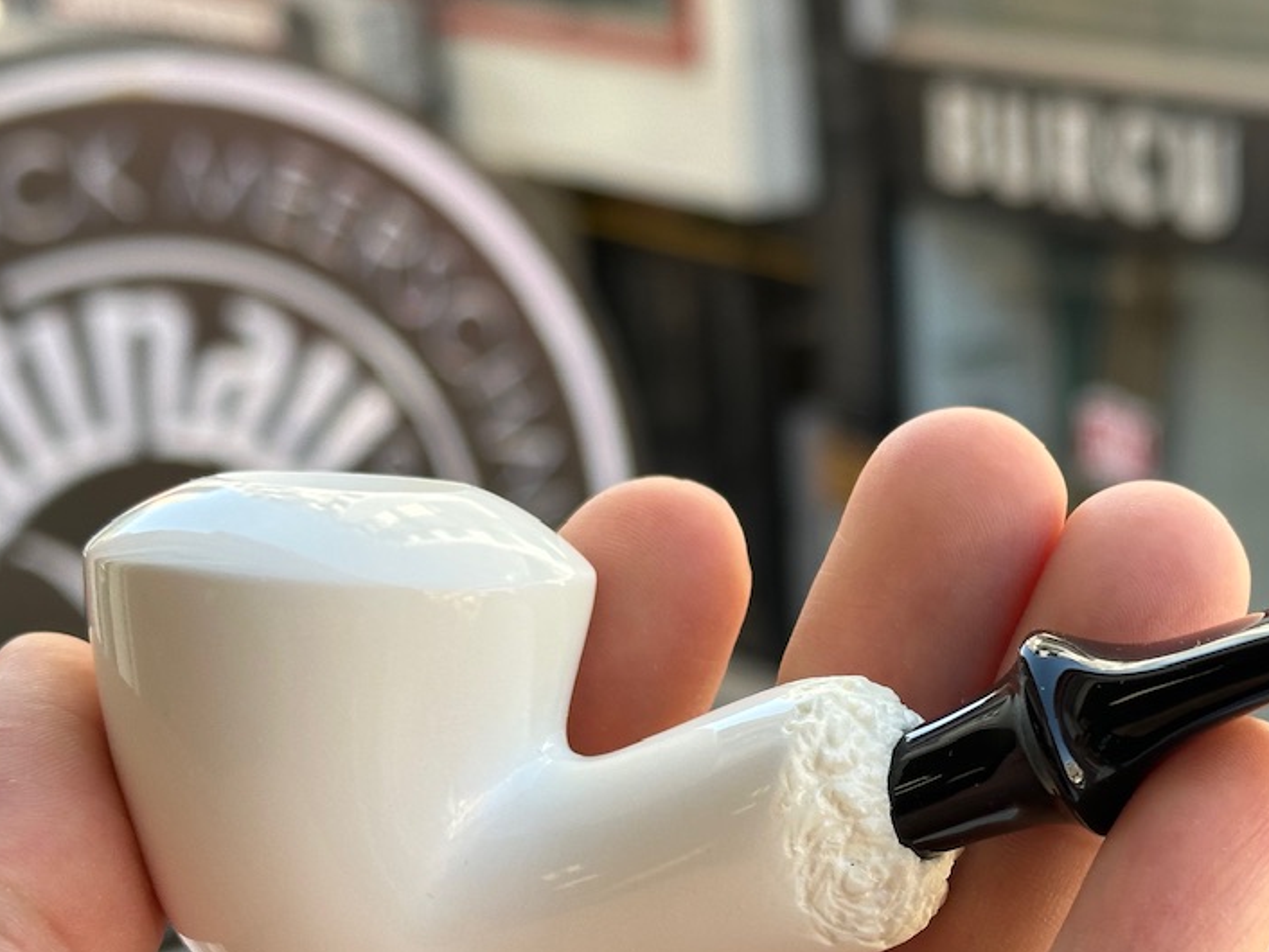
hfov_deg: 22.4
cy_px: 733
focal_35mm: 87
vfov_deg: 16.9
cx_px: 901
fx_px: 3190
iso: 64
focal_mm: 6.86
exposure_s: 1/343
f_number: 1.78
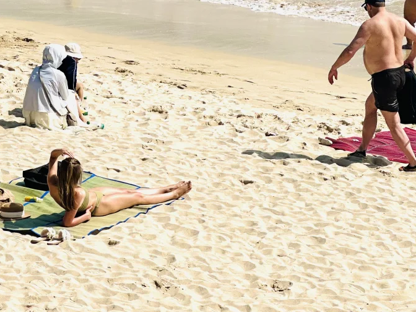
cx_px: 196
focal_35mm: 165
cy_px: -129
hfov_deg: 12.0
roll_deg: +0.0
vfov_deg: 8.8
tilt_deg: -7.7
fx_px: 1983
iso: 32
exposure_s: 1/1553
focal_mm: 9
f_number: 2.8
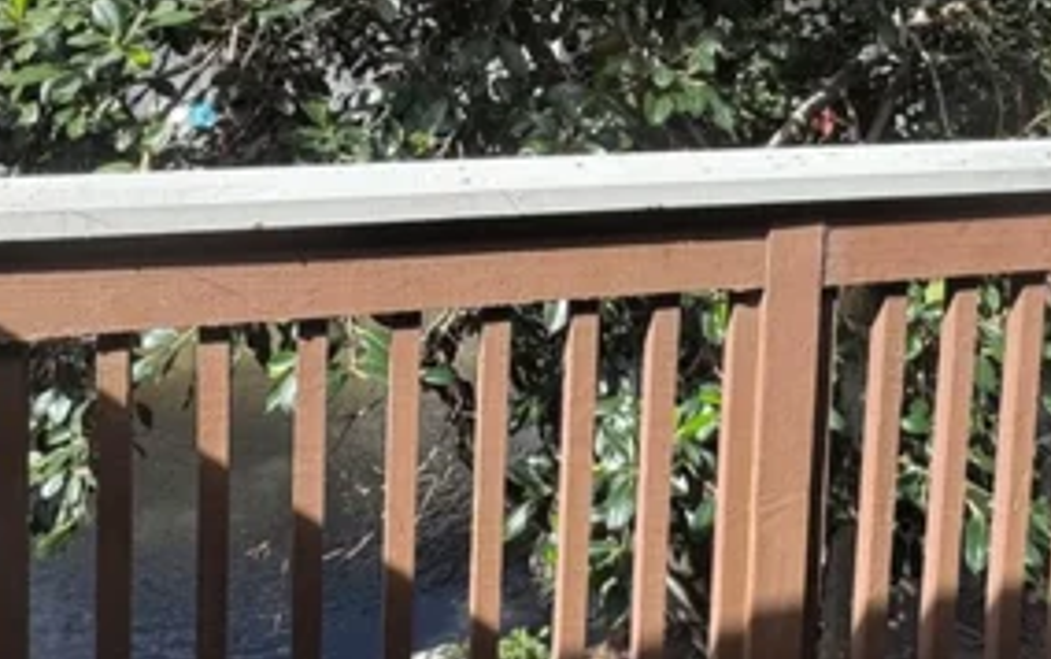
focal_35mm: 39
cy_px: -78
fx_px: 1118
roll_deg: -2.3
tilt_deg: -6.0
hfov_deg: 50.2
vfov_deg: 29.4
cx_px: 594
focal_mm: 2.22
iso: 40
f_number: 2.2
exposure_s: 1/669
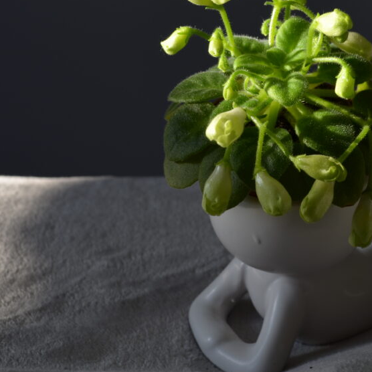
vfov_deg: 23.0
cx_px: 288
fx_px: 912
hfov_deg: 22.8
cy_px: 159
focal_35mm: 75
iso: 110
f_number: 8
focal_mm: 32
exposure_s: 1/60
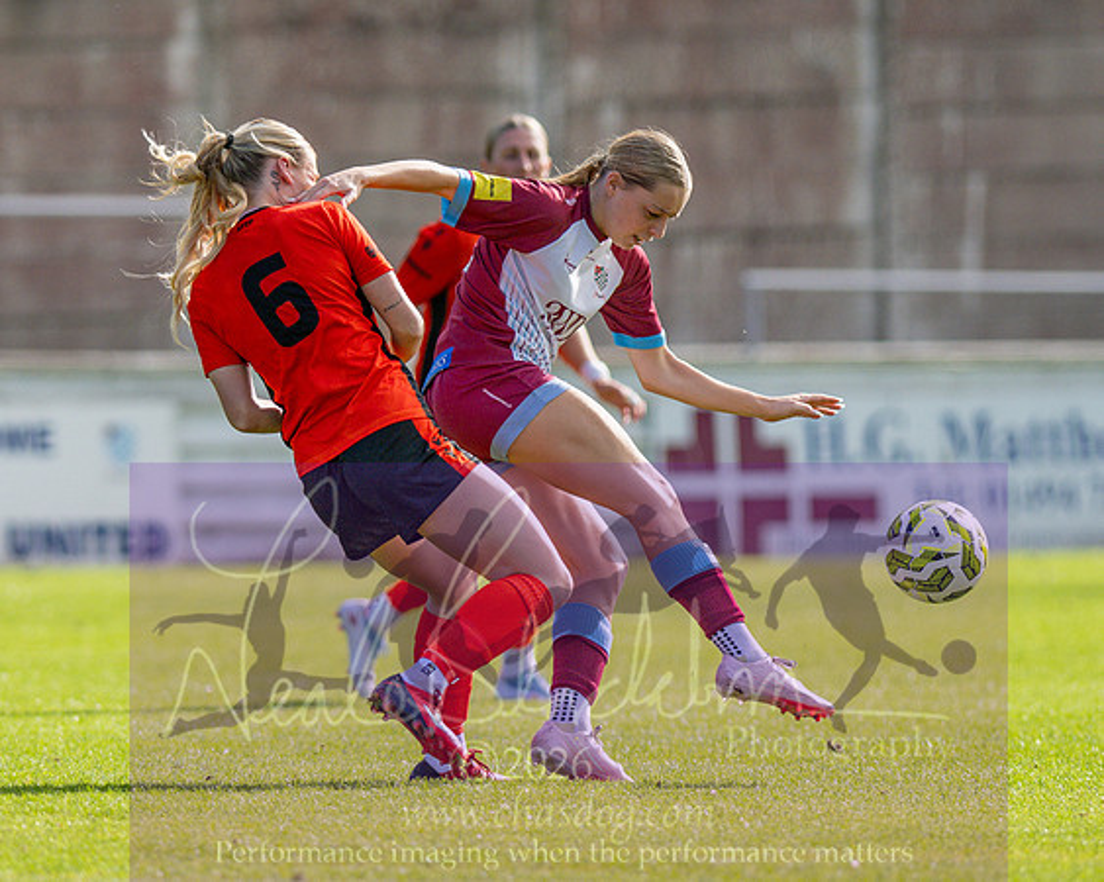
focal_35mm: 659
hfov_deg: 2.9
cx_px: 243
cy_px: 441
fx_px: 21513
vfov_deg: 2.3
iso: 200
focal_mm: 300
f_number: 2.8
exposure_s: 1/3200
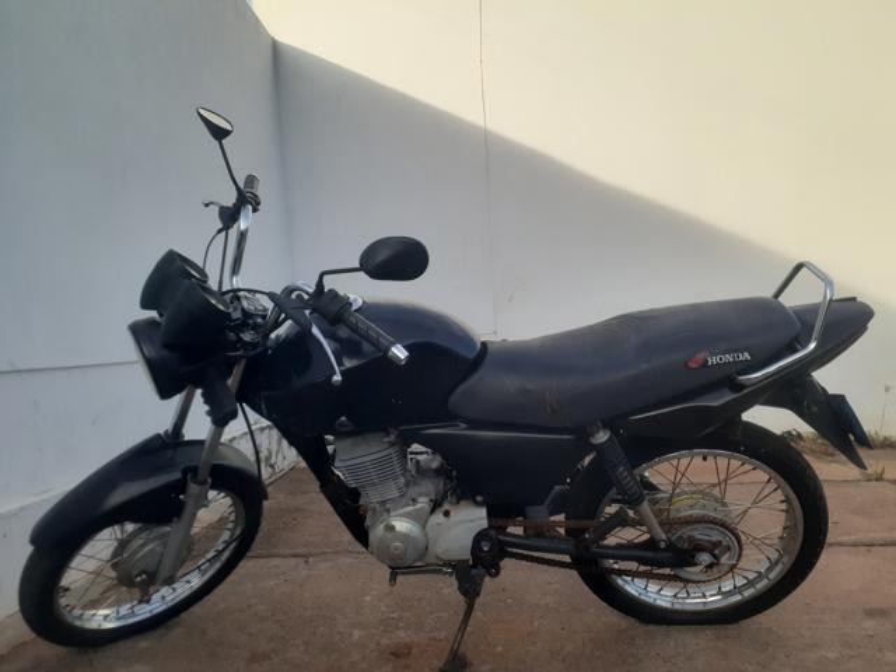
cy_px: 336
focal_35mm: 27
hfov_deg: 65.3
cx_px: 448
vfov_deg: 51.4
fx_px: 699
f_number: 1.9
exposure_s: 1/608
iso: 40
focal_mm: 3.6
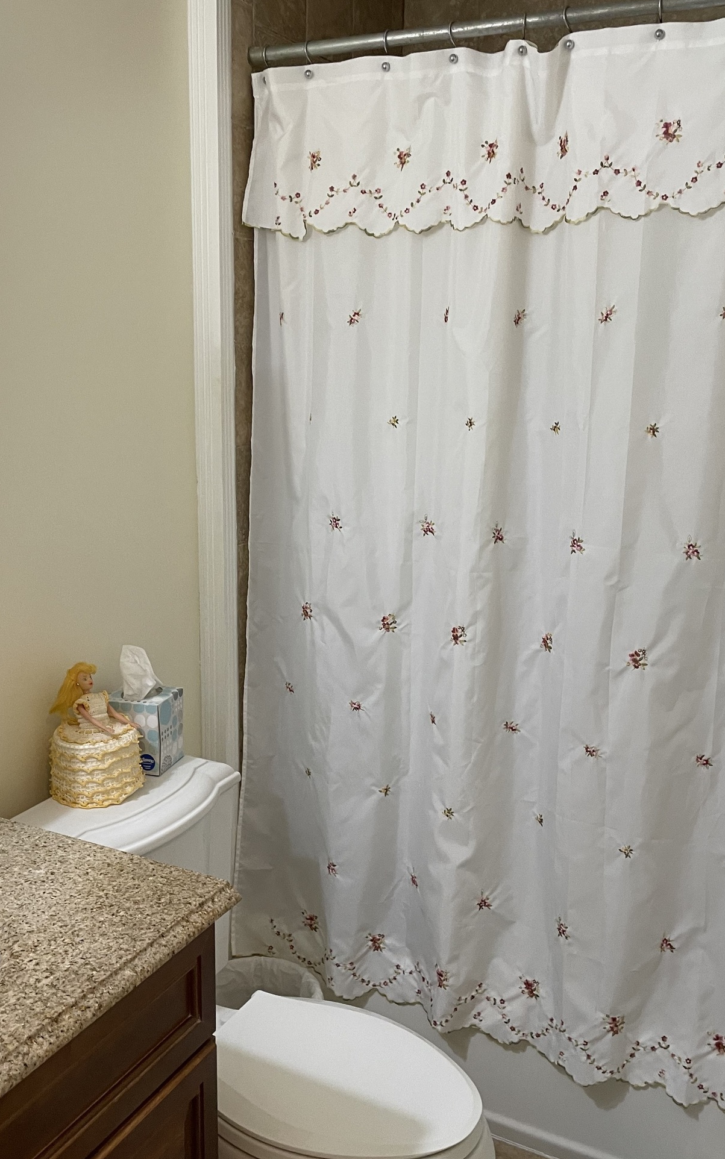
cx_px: 298
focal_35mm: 33
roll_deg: -0.1
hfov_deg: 38.2
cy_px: 590
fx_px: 1043
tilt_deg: -8.9
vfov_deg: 58.1
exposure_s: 1/60
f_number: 1.6
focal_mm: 4.2
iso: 160
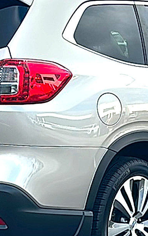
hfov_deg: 12.8
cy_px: 120
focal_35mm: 102
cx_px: 78
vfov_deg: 20.4
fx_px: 657
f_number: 1.78
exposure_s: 1/3268
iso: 80
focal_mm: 6.86
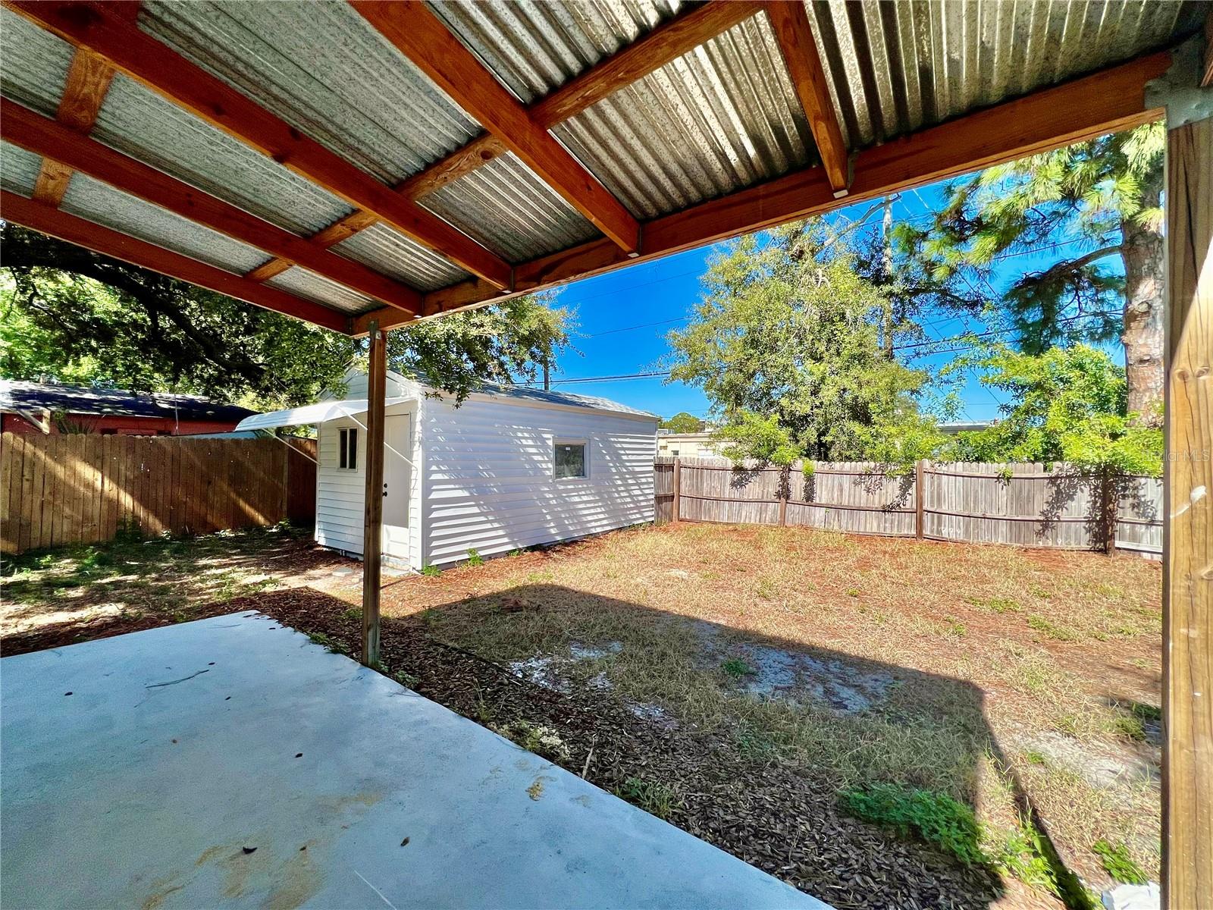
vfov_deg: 89.9
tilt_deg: +0.1
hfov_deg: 106.2
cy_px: 455
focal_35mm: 13
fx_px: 456
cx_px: 606
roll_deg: +0.0
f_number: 1.8
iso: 32
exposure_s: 1/1292
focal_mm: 1.57
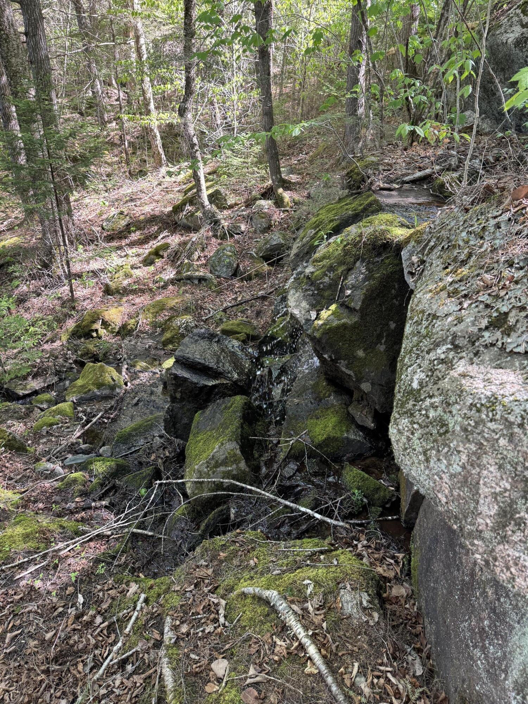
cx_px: 264
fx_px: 488
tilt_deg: -31.1
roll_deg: -4.6
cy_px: 352
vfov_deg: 71.6
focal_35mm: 24
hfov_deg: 56.8
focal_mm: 6.76
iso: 160
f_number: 1.78
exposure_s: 1/121
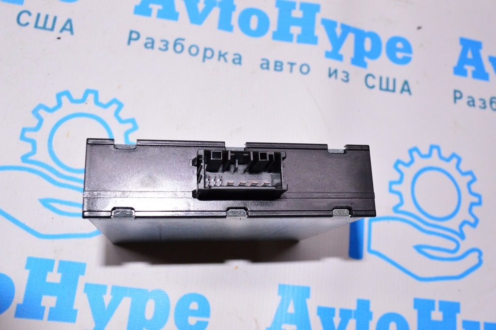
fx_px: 496
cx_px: 248
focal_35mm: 36
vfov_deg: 36.8
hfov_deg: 53.2
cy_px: 165
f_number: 8
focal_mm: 24
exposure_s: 1/200
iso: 1600
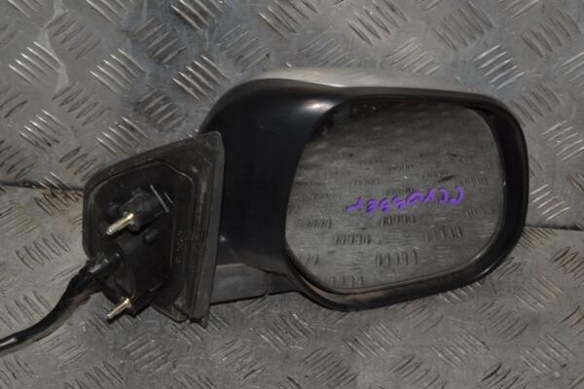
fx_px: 1095
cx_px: 292
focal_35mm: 68
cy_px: 194
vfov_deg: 20.2
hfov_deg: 29.9
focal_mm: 45
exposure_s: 1/60
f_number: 32
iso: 800
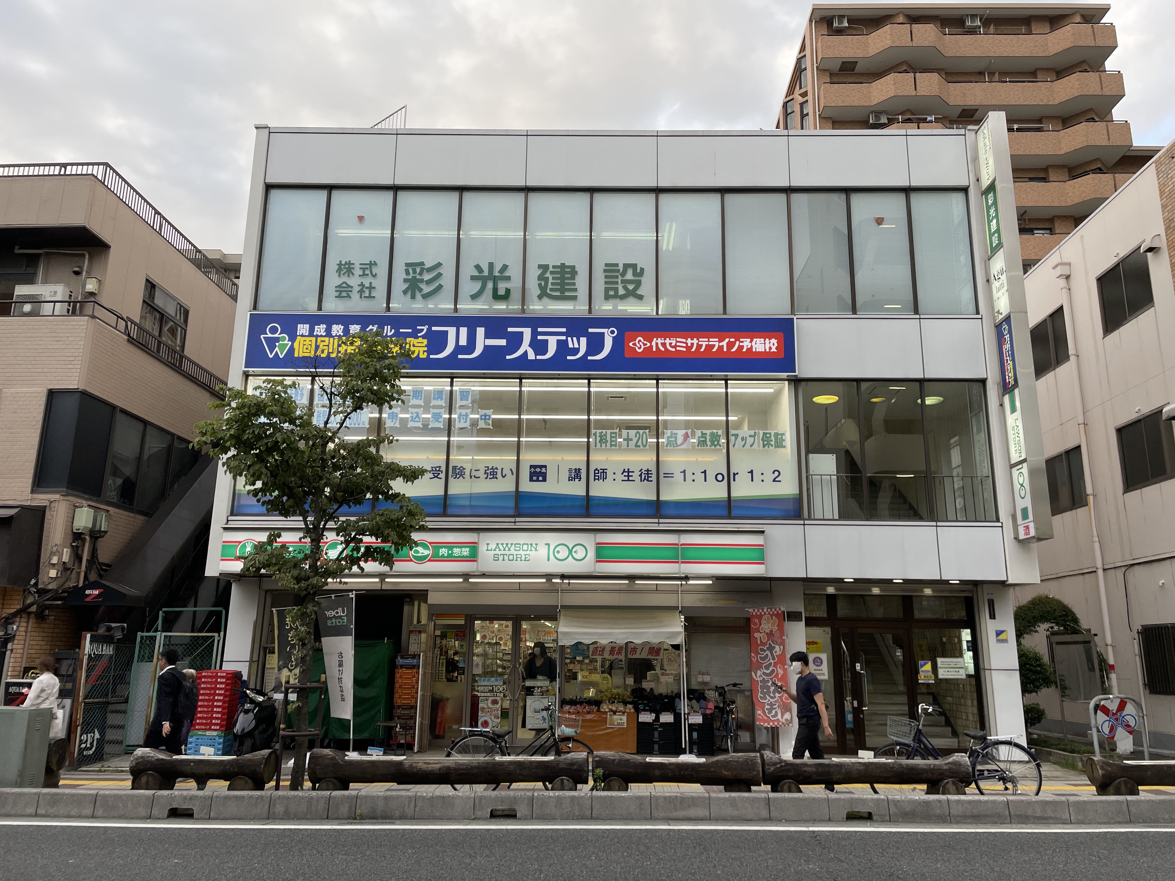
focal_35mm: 26
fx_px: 883
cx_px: 588
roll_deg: -0.5
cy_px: 440
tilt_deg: +13.9
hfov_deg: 67.3
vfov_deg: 53.1
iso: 32
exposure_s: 1/295
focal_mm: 4.2
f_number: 1.6
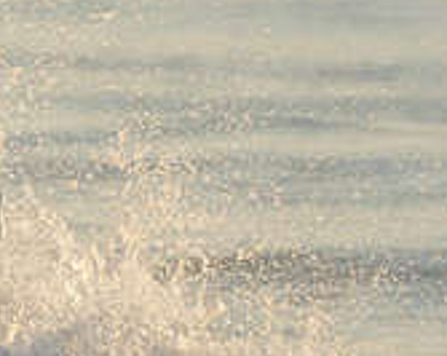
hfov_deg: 1.0
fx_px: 25871
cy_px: 178
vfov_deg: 0.8
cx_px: -281
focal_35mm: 1959
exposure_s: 1/800
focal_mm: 400
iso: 250
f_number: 5.6
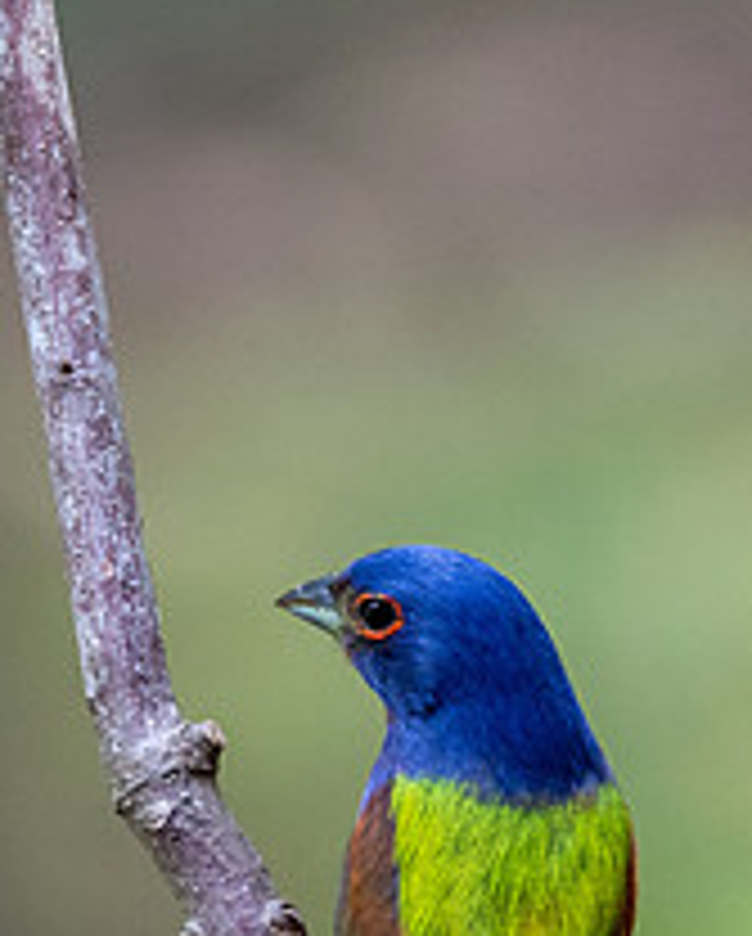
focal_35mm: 2325
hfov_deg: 0.7
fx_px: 64541
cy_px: 865
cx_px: 390
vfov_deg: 0.8
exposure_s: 1/400
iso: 1000
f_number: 6.3
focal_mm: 600
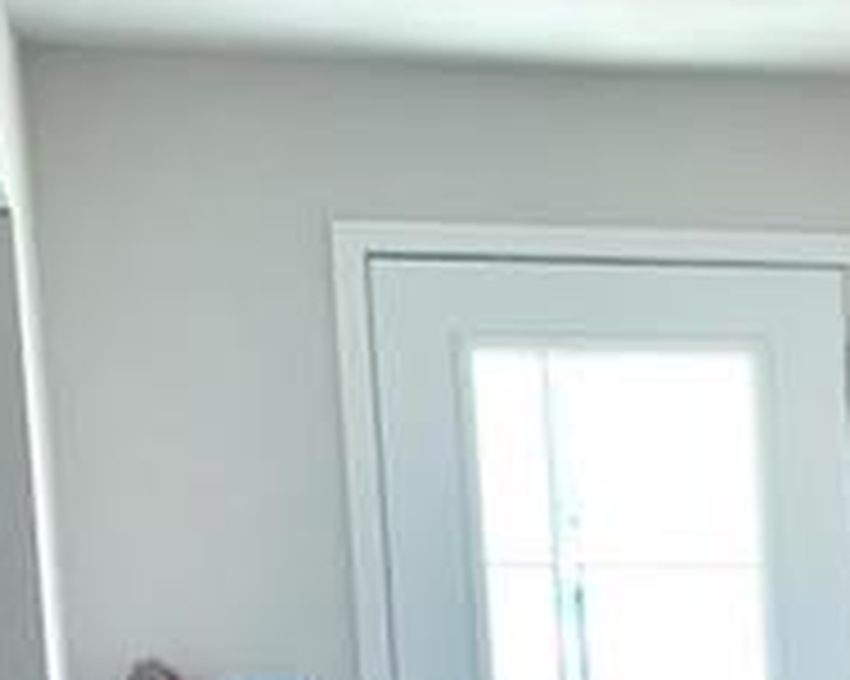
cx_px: 1493
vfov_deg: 8.9
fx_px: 4048
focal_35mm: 161
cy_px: 1432
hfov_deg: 11.2
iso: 64
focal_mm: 4.2
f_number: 1.6
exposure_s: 1/120
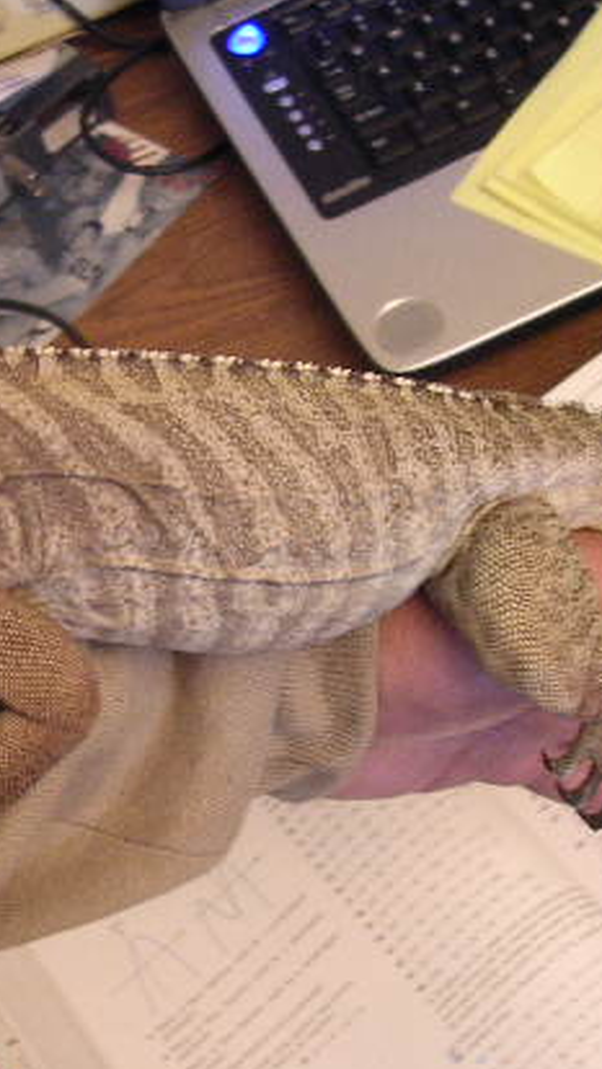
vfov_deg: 32.8
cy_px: 568
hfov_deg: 18.7
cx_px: 145
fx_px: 1815
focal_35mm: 64
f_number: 2.8
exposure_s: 1/3.3
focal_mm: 5.8
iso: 235
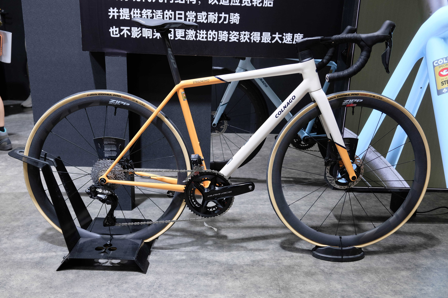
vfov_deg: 42.3
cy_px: 149
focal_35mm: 31
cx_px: 224
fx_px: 386
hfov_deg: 60.3
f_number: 4
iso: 400
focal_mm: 20.5
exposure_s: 1/60
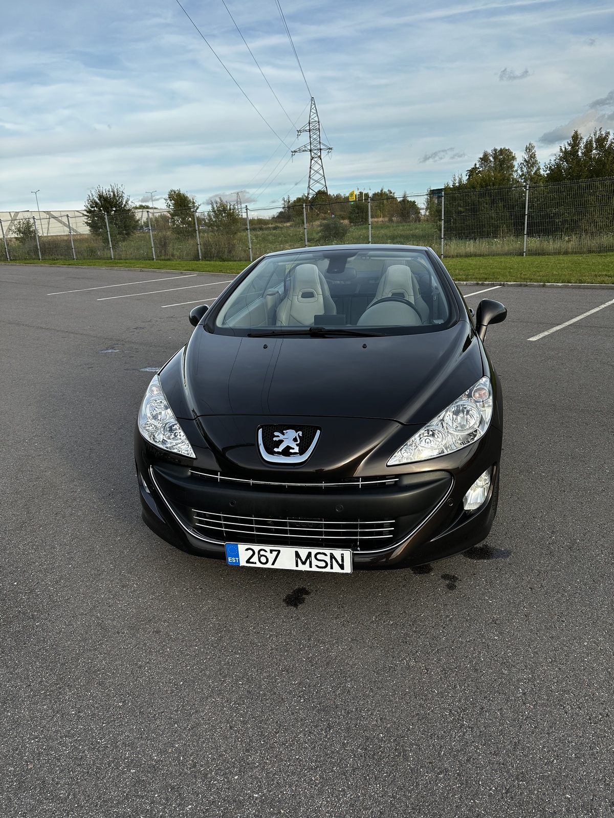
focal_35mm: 24
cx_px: 307
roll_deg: +3.7
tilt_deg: -15.4
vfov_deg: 71.6
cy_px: 409
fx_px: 568
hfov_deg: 56.8
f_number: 1.78
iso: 80
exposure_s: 1/1144
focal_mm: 6.86
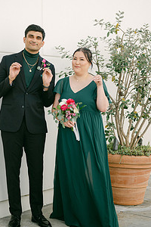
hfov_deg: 18.1
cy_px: 102
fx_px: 472
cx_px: 51
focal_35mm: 75
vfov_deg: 27.0
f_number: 1.8
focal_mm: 50
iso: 80
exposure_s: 1/4000
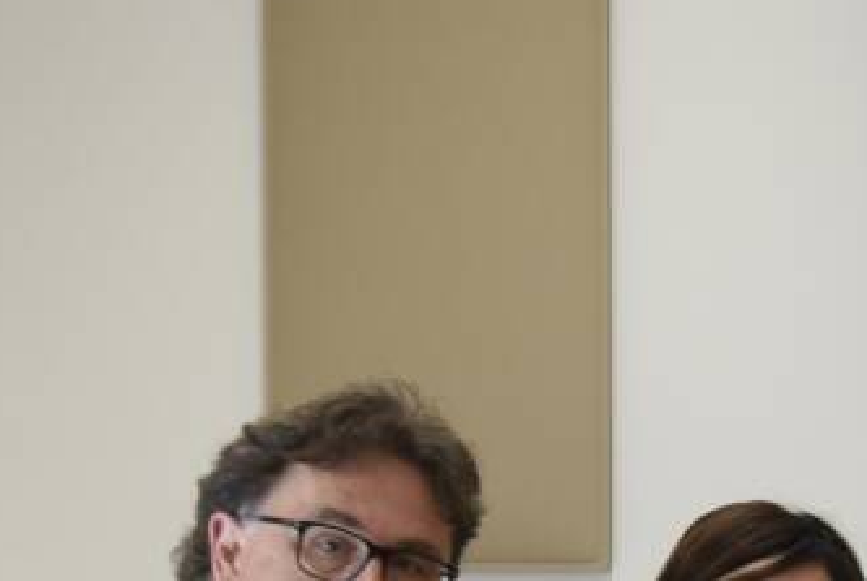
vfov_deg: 7.6
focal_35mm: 180
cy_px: 668
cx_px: 1419
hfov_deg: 10.9
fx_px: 4341
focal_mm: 50
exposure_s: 1/125
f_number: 5.6
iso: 1000
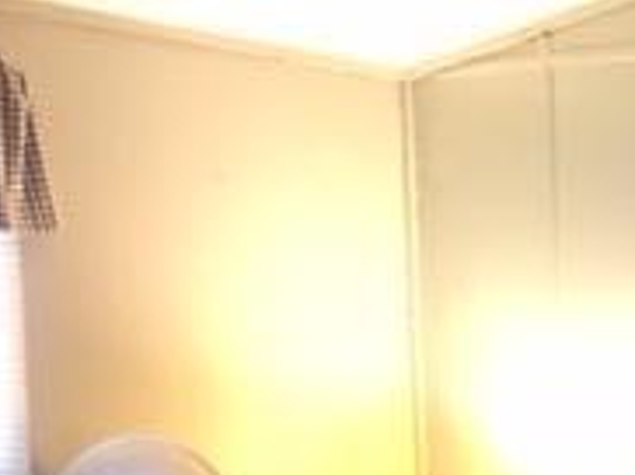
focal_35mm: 102
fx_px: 1869
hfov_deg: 16.6
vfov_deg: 13.9
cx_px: 1085
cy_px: 611
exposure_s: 1/4
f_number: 2.2
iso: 100
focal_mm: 4.15
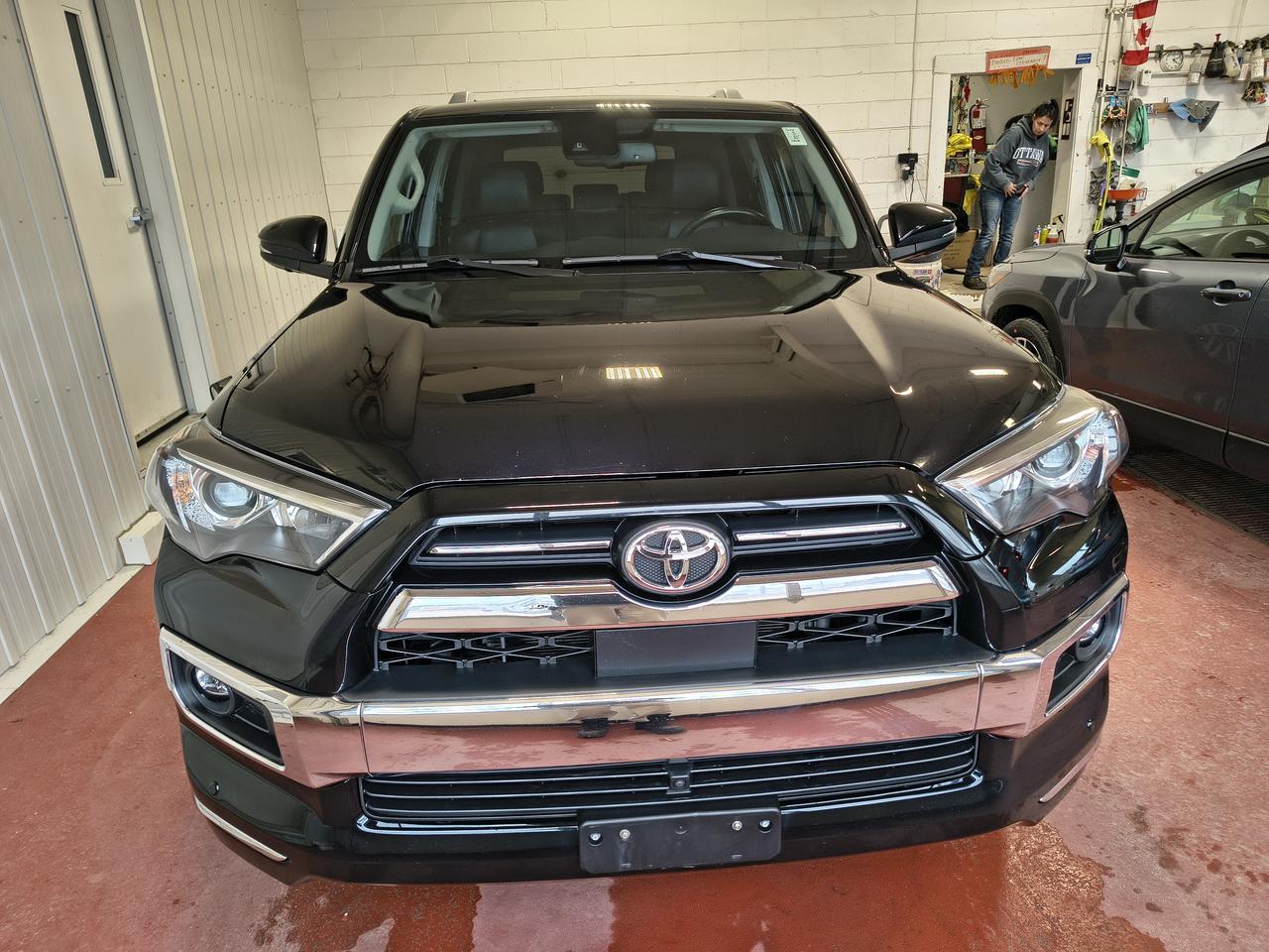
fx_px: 880
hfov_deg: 71.6
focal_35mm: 24
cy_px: 476
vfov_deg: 56.8
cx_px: 634
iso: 230
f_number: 1.8
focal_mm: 5.56
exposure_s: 1/120
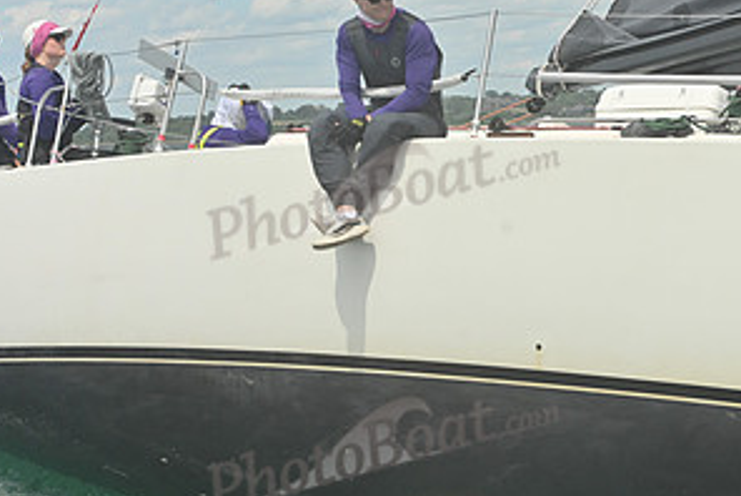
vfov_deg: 10.0
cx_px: 691
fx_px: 2823
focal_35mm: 137
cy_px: 29
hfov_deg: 14.8
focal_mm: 70
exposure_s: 1/1250
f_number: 8
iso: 320
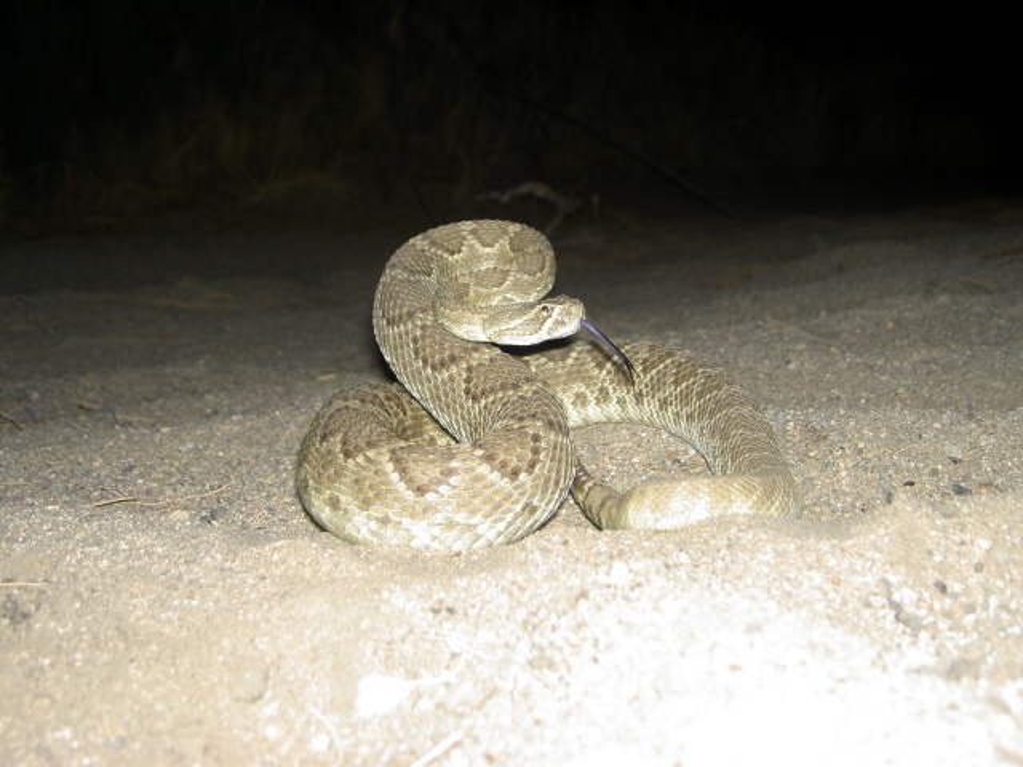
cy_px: 384
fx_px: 1300
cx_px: 512
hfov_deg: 42.9
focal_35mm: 44
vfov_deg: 32.9
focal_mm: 9
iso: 100
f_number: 2.9
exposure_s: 1/60
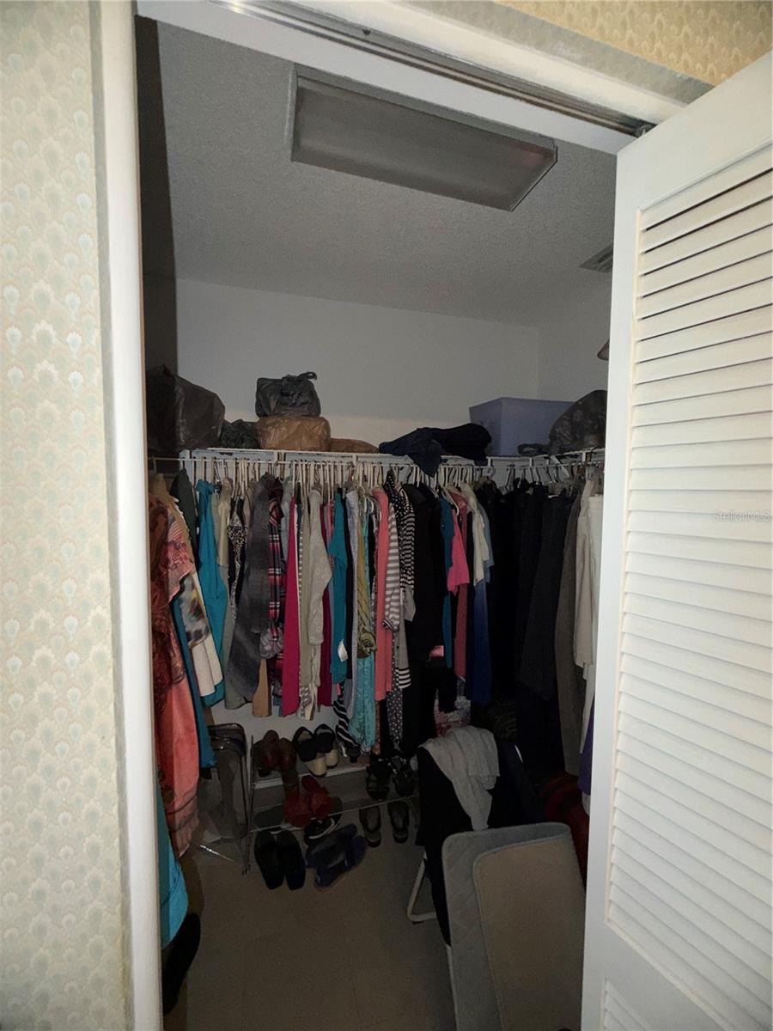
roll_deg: -0.9
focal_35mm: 14
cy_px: 516
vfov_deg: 102.1
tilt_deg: -4.2
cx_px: 386
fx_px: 417
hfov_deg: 85.7
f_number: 2.2
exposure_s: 1/60
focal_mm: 2.22
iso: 125
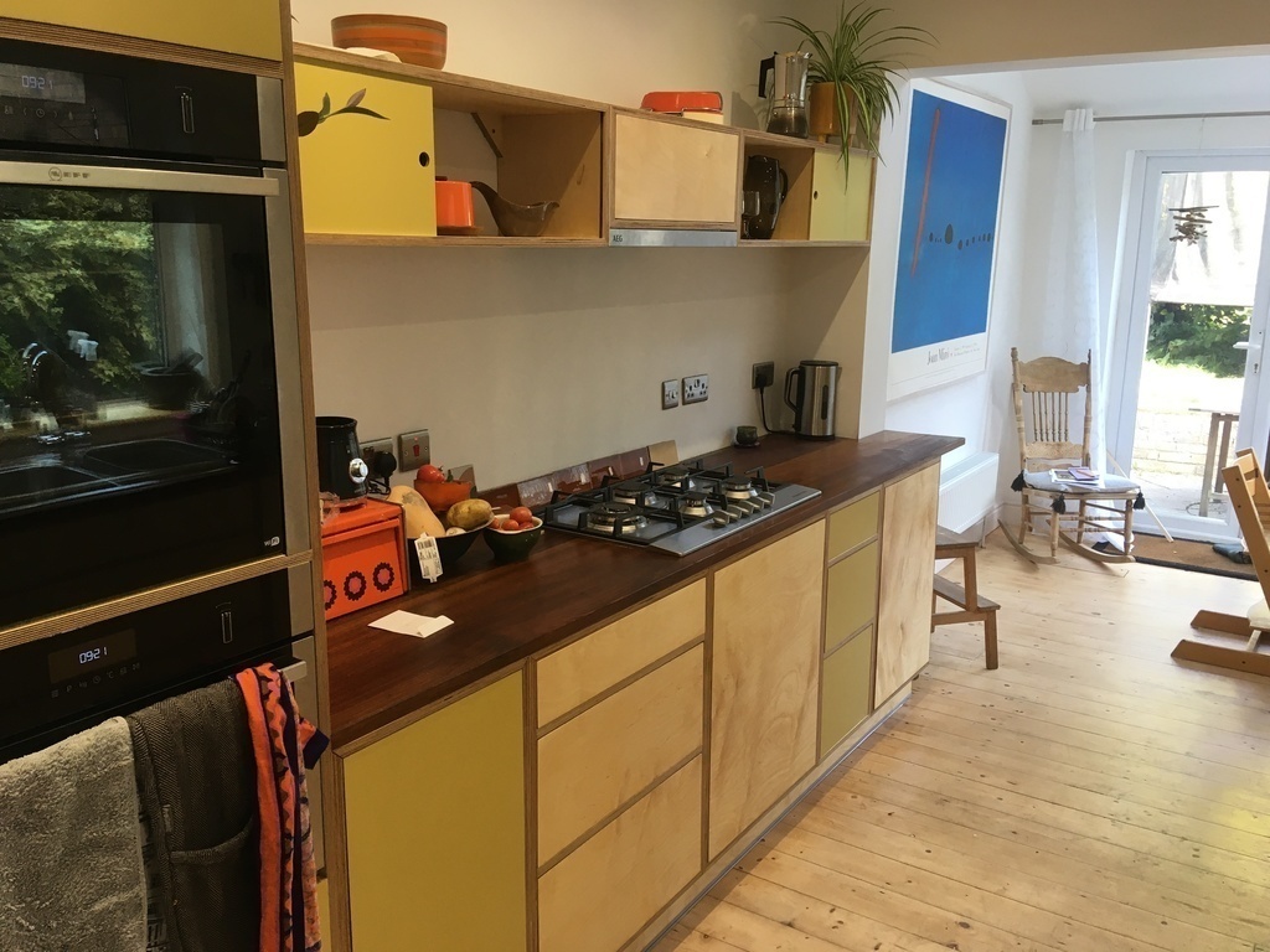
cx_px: 635
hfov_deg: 61.7
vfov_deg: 48.2
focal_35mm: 29
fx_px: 1064
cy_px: 476
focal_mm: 4.15
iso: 40
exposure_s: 1/33
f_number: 2.2
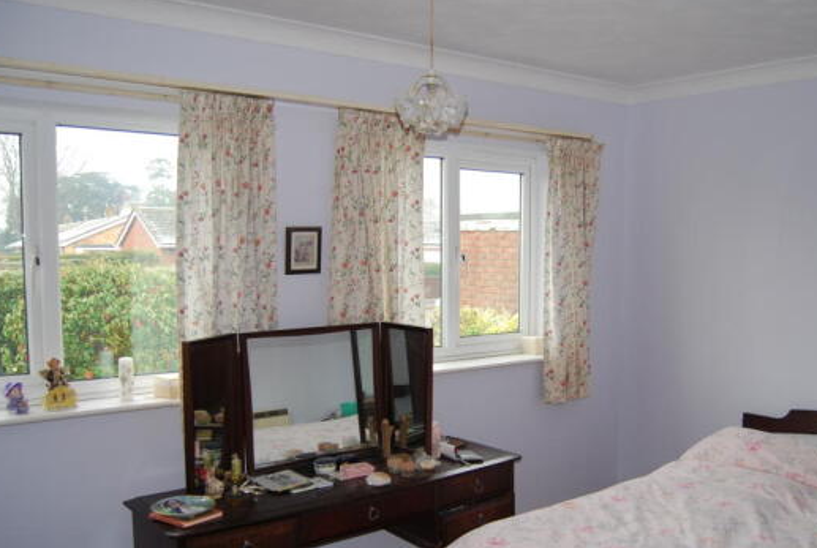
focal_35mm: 34
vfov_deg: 39.0
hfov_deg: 55.5
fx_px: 773
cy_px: 313
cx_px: 469
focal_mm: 18
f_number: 3.5
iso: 200
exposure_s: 1/60
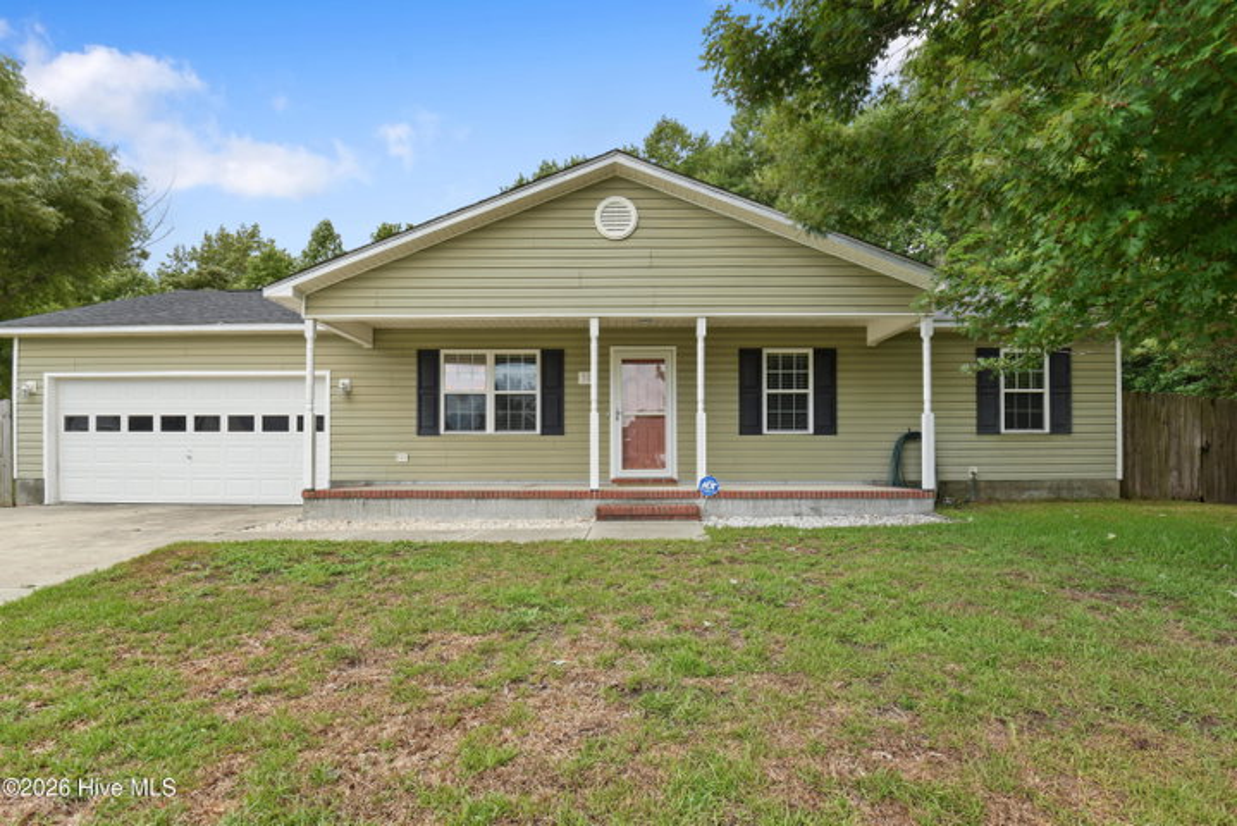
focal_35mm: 16
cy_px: 413
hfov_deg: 96.7
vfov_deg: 73.8
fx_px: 550
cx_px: 618
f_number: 9
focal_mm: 16
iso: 100
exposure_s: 1/25
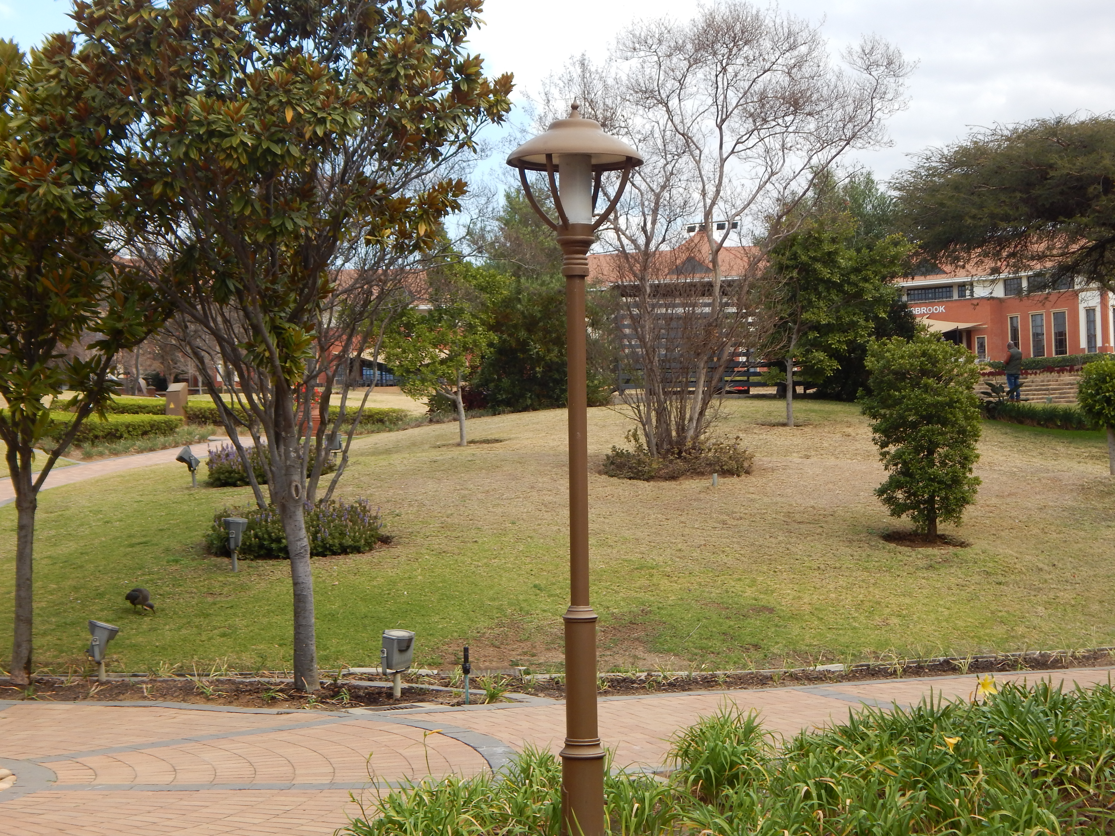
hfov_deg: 31.7
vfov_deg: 24.0
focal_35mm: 61
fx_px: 1965
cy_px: 418
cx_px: 558
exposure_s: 1/320
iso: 125
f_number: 4
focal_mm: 10.9
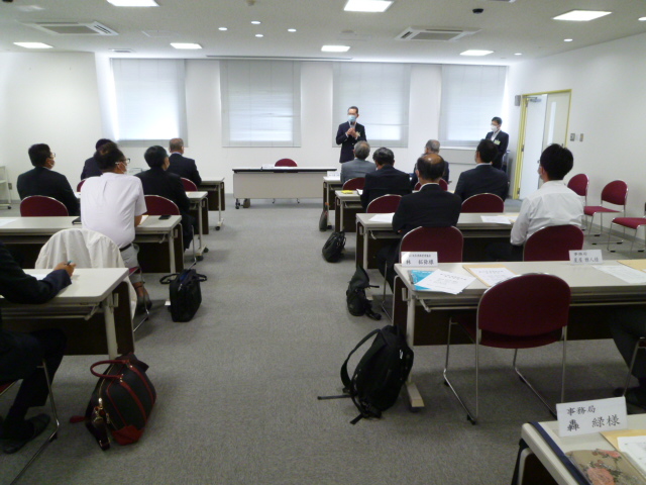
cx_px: 323
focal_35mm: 25
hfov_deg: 69.4
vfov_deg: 54.9
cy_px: 242
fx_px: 467
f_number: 2.8
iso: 250
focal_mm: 4.5
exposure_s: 1/30
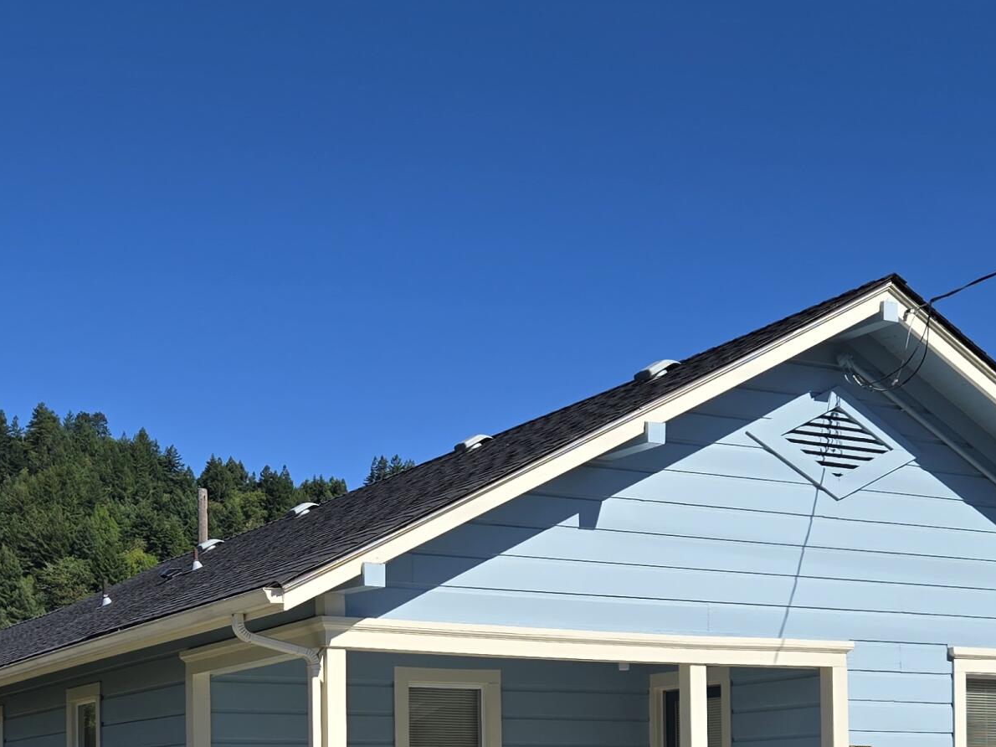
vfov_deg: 24.1
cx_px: 449
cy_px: 752
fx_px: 1668
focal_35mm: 58
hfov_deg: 33.2
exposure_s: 1/2497
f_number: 1.8
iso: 25
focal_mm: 5.4
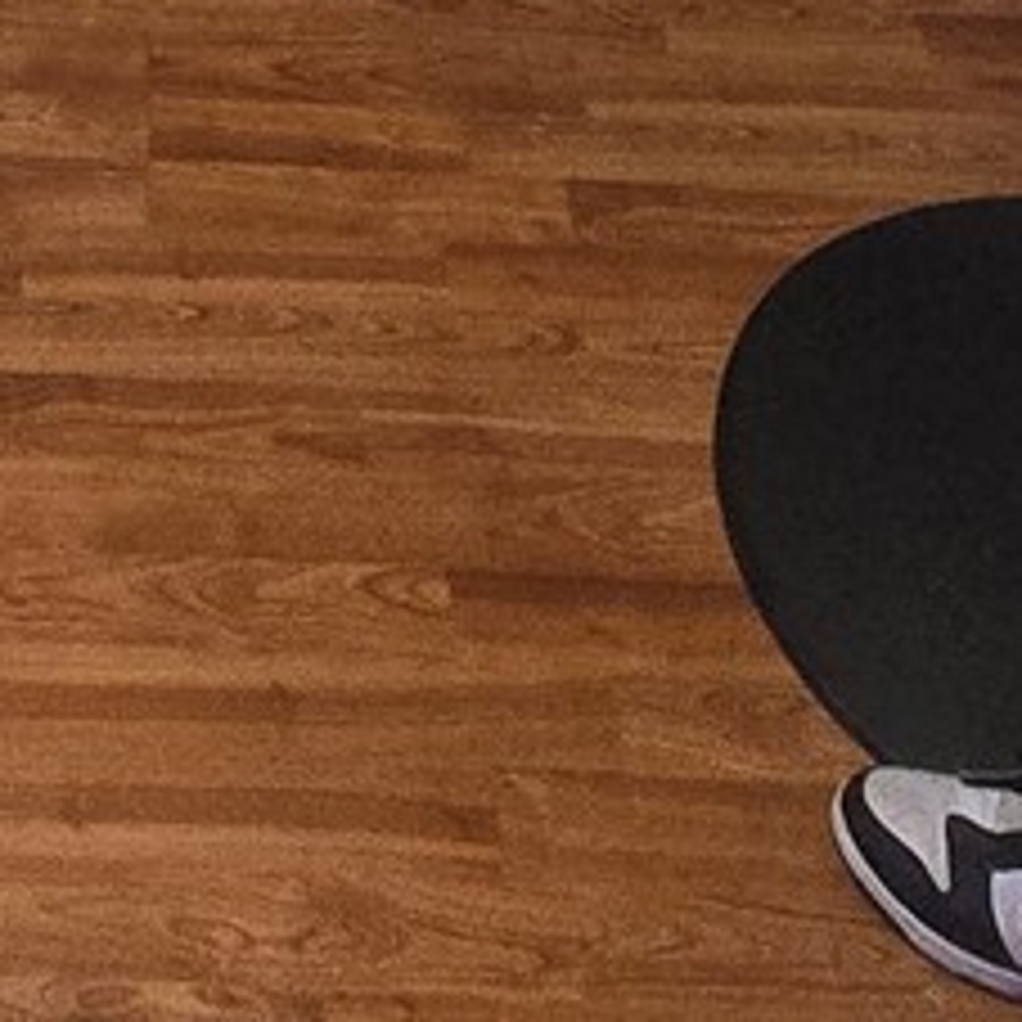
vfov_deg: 14.6
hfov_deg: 20.8
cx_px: 59
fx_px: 2706
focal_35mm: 81
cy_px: -1378
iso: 1000
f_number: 2.2
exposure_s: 1/60
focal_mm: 2.2
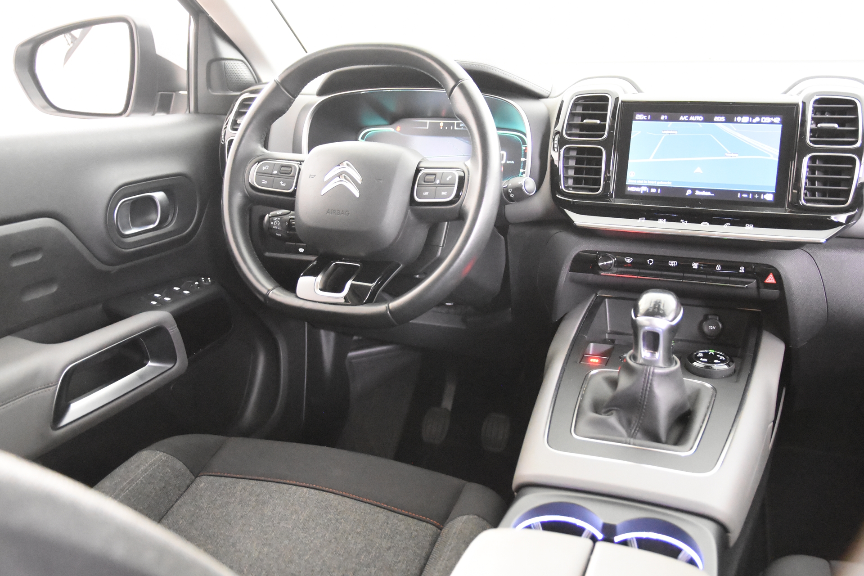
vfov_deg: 36.9
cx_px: 432
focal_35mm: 36
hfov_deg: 53.1
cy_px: 288
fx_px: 864
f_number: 3
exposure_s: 1/40
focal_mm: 24
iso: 11400
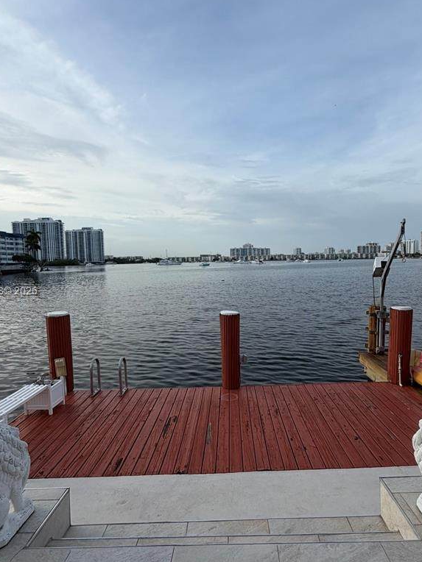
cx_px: 233
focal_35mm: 22
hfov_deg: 60.9
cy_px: 292
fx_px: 358
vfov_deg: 76.4
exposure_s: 1/770
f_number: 2.2
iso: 32
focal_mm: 2.22
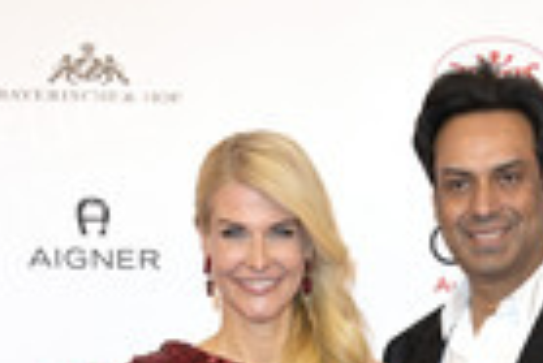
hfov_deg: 13.0
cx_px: 395
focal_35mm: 158
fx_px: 2386
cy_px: 765
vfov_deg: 8.2
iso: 400
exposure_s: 1/250
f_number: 6.3
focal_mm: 55
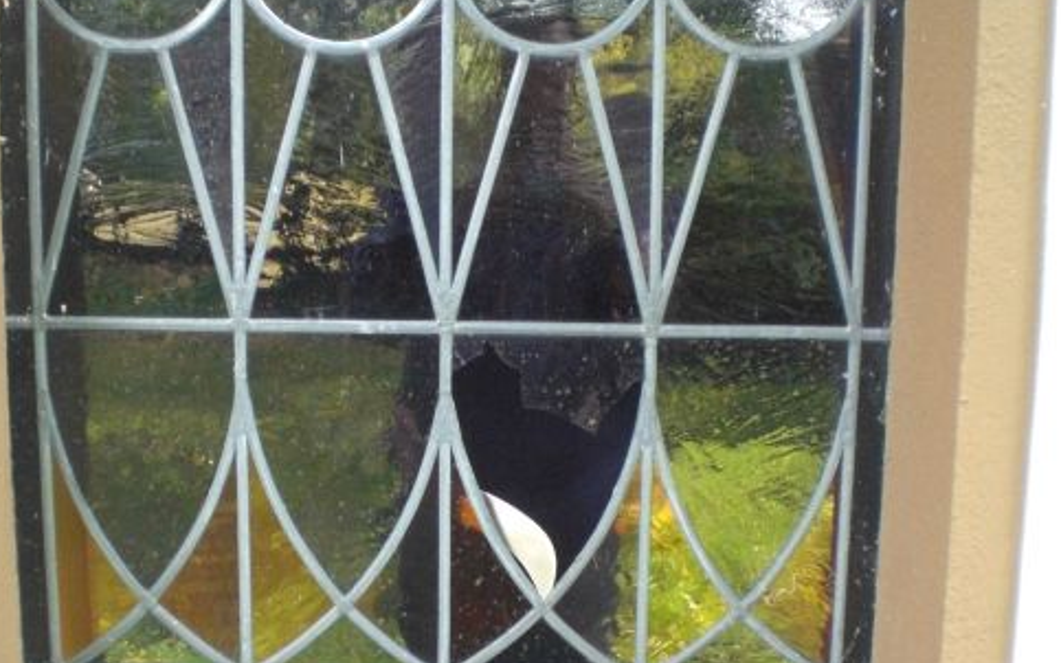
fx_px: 1446
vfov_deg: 25.6
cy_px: 465
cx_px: 556
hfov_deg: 40.3
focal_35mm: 50
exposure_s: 1/60
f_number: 3.1
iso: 400
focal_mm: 6.3
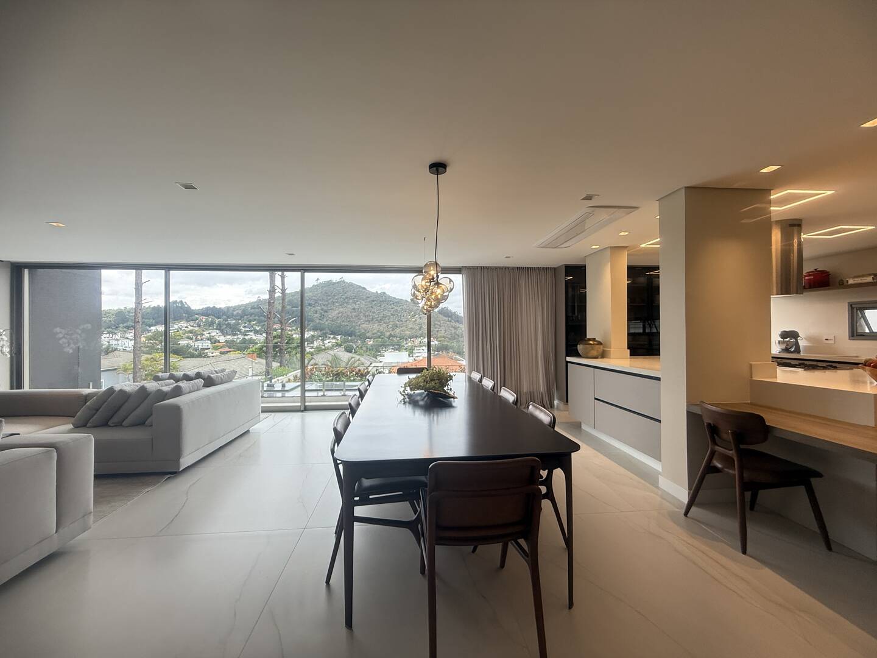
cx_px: 438
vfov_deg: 85.7
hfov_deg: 102.1
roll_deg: +0.1
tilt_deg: +0.9
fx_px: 355
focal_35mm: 14
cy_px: 329
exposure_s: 1/120
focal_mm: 2.22
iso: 80
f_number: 2.2
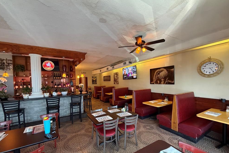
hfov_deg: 100.4
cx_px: 112
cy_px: 84
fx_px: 95
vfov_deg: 77.1
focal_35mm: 15
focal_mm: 2.22
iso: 400
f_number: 2.2
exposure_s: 1/52
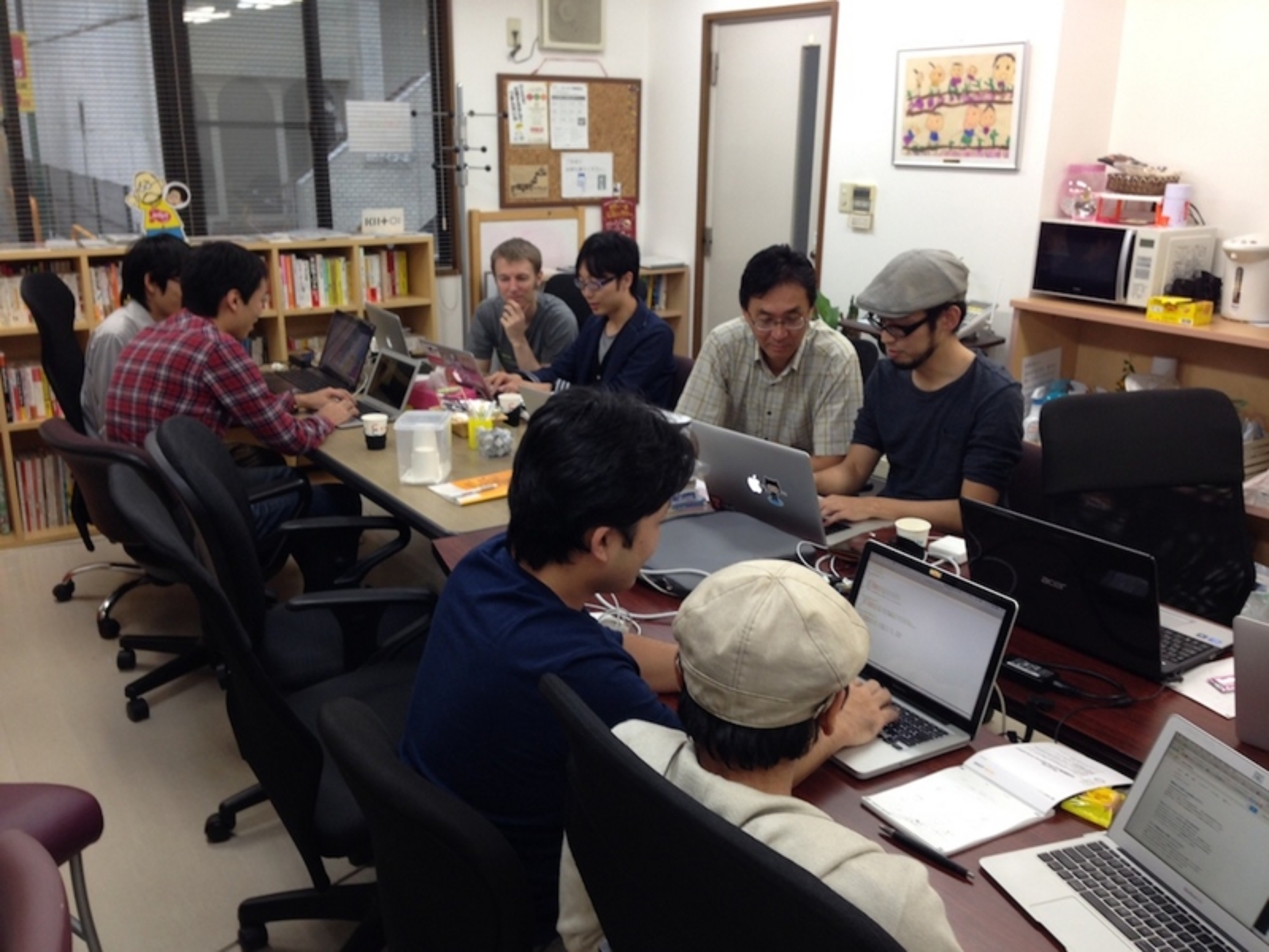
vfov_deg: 42.9
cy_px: 476
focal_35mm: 33
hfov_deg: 55.4
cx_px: 634
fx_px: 1210
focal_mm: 4.12
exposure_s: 1/20
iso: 50
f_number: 2.4
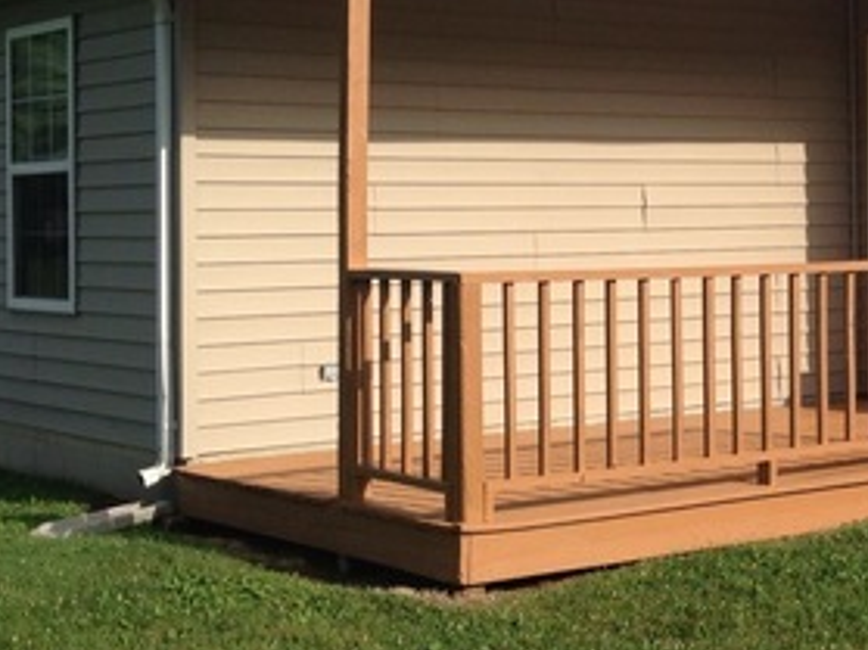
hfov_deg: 24.3
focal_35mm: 79
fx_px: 1980
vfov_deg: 18.5
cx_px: 702
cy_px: 177
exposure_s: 1/1261
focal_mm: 4.13
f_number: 2.4
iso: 50
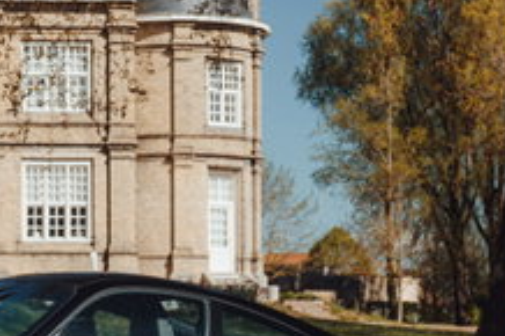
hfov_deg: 15.1
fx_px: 1878
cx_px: 16
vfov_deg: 10.2
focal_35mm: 134
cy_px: 238
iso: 100
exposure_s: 1/250
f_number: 4.5
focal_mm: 38
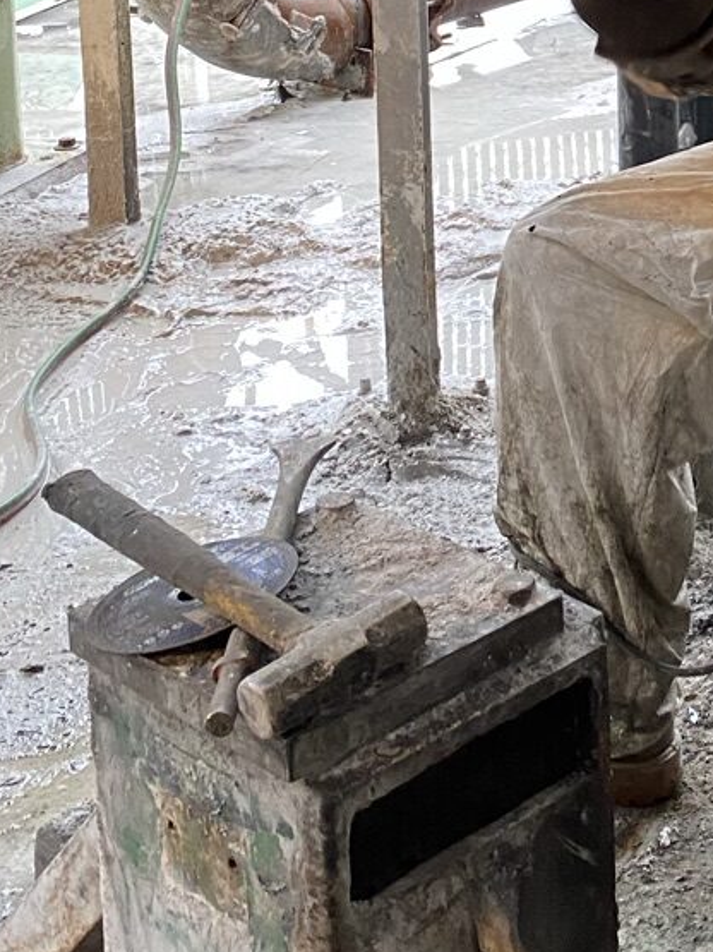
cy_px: -82
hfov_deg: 17.9
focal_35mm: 75
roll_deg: -1.7
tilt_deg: -9.6
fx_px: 2061
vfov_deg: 24.4
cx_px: 1013
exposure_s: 1/60
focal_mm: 4.25
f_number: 1.8
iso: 160
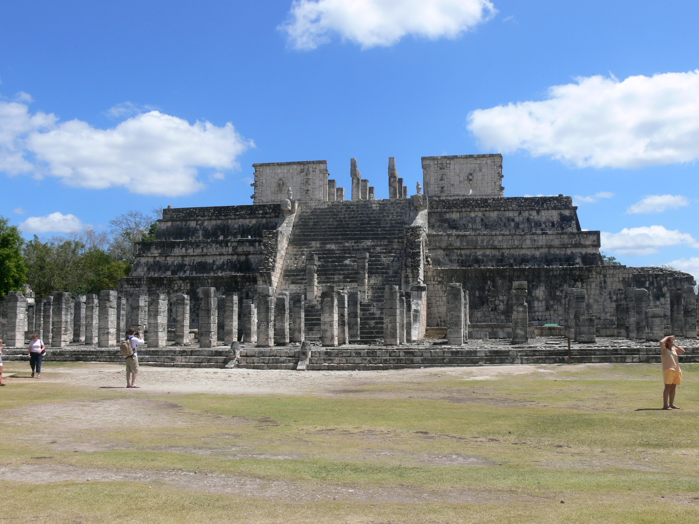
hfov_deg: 52.6
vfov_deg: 40.7
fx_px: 707
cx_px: 350
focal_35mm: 35
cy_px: 262
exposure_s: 1/400
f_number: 6.3
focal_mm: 7.4
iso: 80
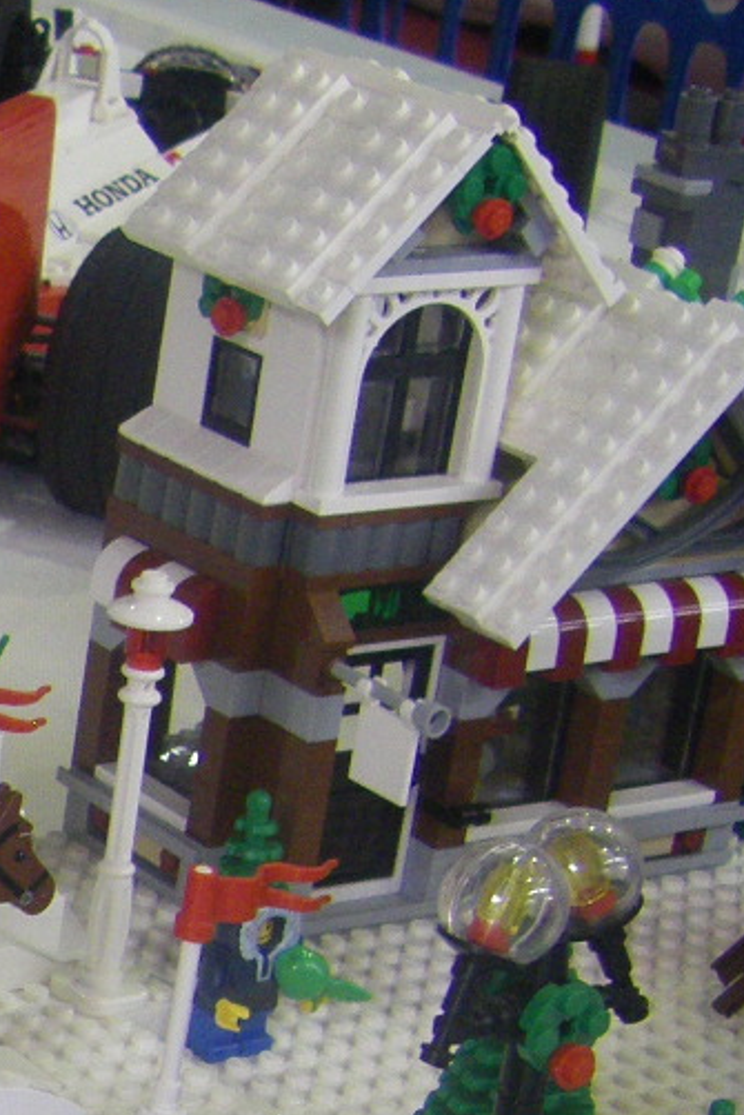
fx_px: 3903
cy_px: 1033
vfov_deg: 16.0
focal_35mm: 126
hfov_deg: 10.1
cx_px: -695
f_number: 3.5
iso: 250
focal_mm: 6.3
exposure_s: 1/50
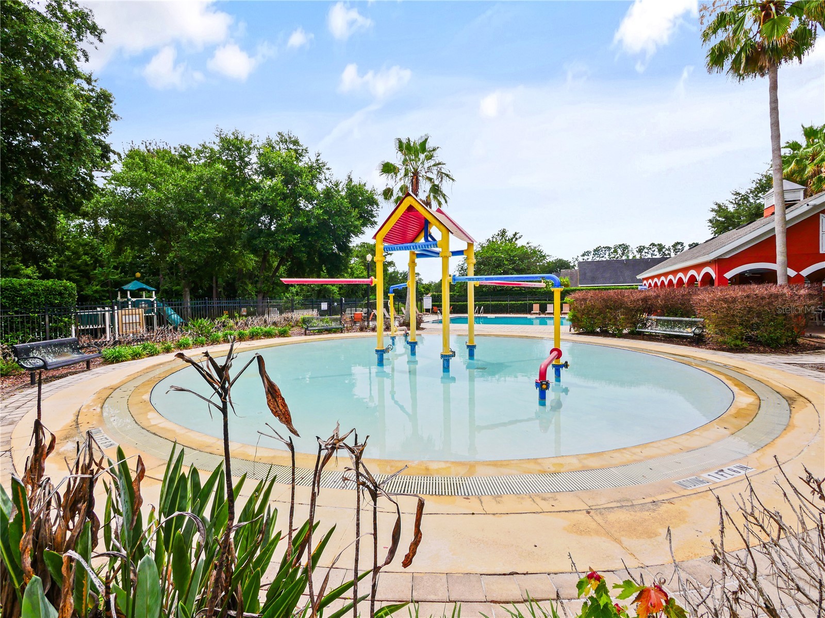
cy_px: 309
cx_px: 412
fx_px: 334
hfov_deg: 102.1
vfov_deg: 85.7
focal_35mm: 14
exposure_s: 1/400
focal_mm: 7
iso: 200
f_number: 8
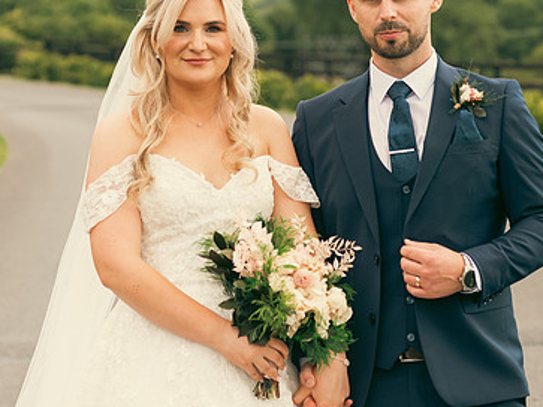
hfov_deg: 16.0
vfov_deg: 12.0
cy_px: 189
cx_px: 310
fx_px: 1929
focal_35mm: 123
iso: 125
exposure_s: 1/320
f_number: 3.5
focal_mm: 80
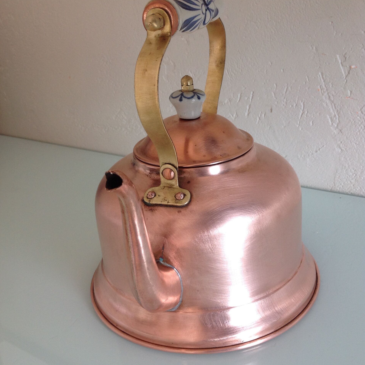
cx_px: 184
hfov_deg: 40.0
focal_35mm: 42
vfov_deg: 40.0
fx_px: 501
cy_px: 191
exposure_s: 1/60
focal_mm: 4.28
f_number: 2.4
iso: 64
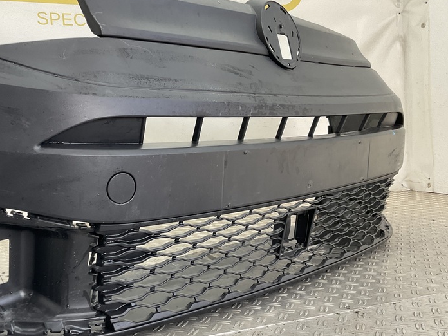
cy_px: 193
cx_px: 156
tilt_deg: -7.6
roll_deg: +1.2
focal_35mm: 42
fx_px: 544
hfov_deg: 44.3
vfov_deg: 34.3
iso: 50
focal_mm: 3
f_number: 1.8
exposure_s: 1/120
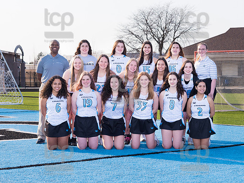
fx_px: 641
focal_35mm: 91
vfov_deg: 16.2
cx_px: 128
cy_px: 97
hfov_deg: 21.5
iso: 160
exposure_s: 1/250
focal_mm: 65
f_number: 7.1
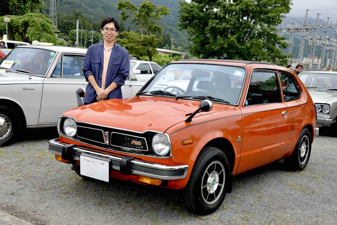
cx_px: 168
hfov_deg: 42.7
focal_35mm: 46
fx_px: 431
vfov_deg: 29.2
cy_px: 112
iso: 200
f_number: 7.1
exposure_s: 1/125
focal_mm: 46
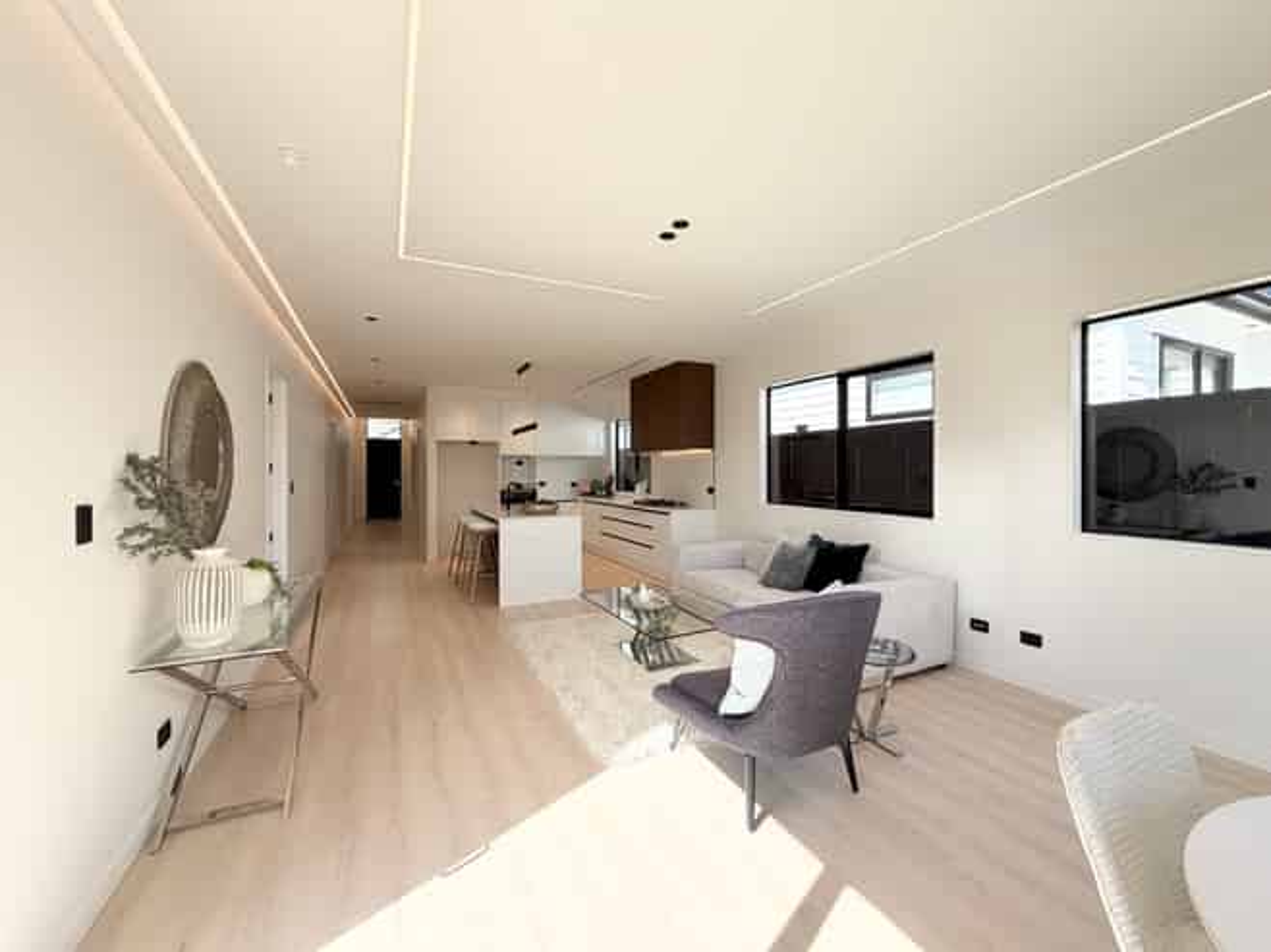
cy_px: 476
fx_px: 514
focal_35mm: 14
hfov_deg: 102.1
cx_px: 636
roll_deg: +0.1
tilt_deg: -0.6
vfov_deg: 85.6
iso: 64
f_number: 2.2
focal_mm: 2.22
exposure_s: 1/502
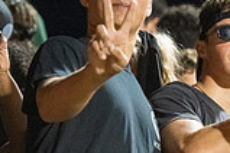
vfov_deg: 2.9
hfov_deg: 4.3
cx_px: 395
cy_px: 157
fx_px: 3034
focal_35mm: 475
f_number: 2.8
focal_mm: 130
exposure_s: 1/400
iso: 6400
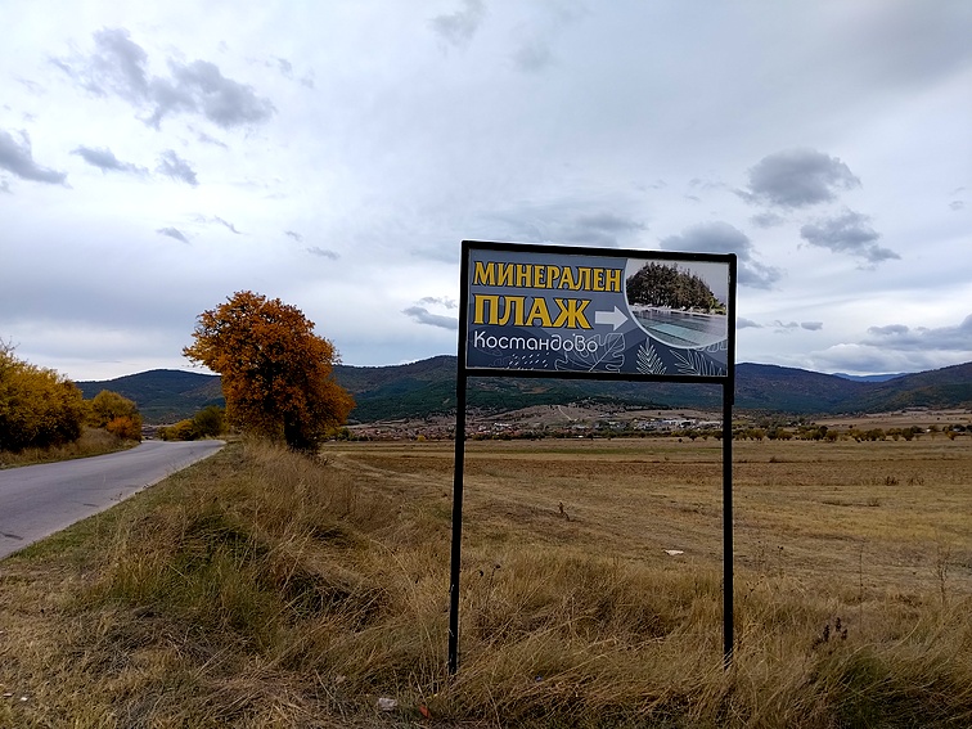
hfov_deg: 65.3
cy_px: 364
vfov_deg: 51.4
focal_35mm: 27
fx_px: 758
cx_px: 486
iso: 100
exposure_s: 1/315
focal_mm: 4.05
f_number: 1.8
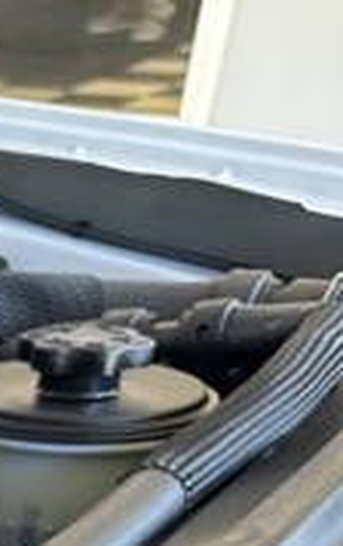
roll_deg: +4.3
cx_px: -1075
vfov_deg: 12.4
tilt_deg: -31.8
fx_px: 2173
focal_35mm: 146
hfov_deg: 6.8
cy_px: 1129
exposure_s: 1/60
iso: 125
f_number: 1.78
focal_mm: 6.86
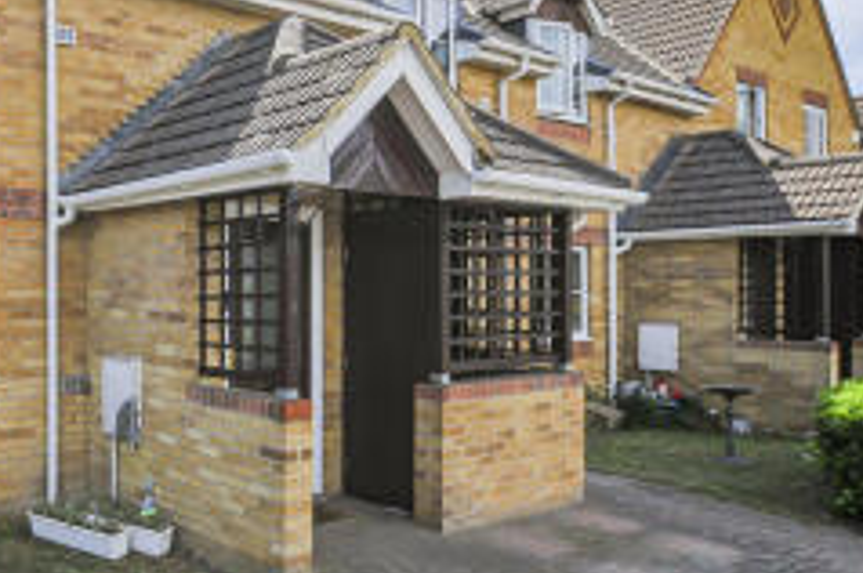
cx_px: 87
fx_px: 718
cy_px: 218
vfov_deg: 43.2
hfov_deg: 54.1
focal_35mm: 30
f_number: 5.6
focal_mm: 10
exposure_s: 1/640
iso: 200
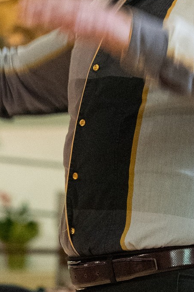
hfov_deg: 3.4
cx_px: 70
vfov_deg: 5.2
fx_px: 3233
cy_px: 116
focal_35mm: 400
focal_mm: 105
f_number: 4
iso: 8000
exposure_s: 1/100
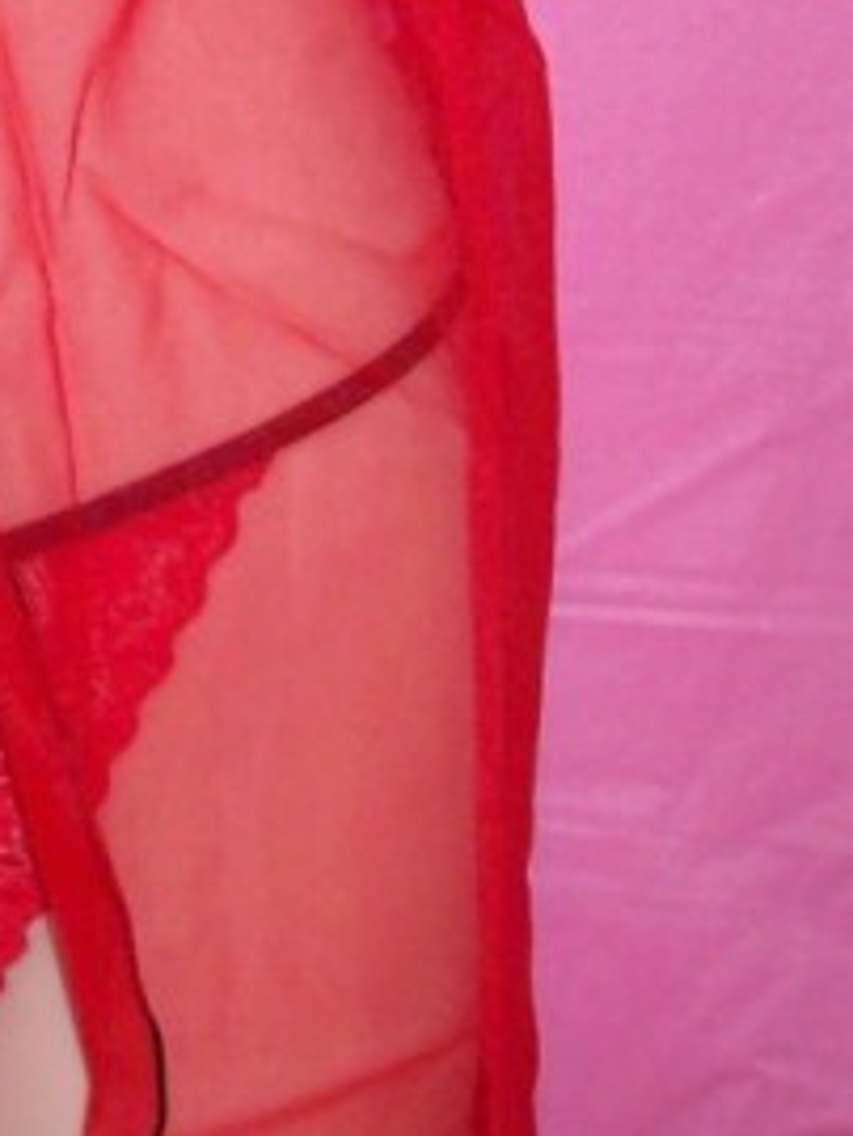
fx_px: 3513
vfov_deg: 17.7
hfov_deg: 13.5
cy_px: -127
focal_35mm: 107
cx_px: -106
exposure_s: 1/64
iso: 80
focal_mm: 6
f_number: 2.7
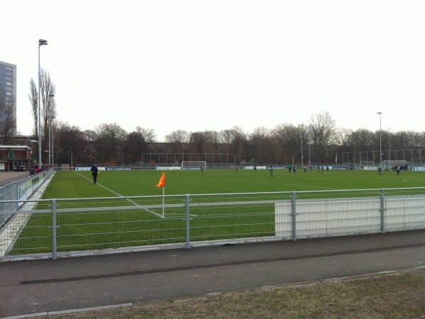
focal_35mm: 35
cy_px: 160
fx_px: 430
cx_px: 212
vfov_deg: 40.7
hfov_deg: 52.6
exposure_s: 1/279
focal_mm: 3.85
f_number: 2.8
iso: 80
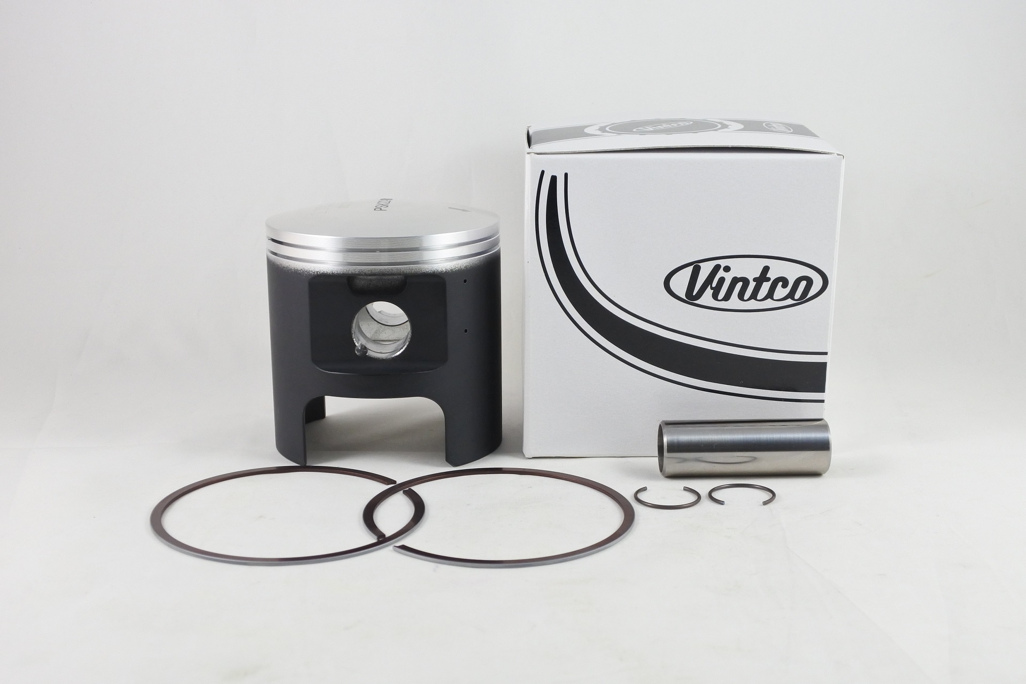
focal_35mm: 38
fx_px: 1083
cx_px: 513
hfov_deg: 50.7
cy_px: 342
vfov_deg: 35.1
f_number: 4
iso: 500
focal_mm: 14.3
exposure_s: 1/125
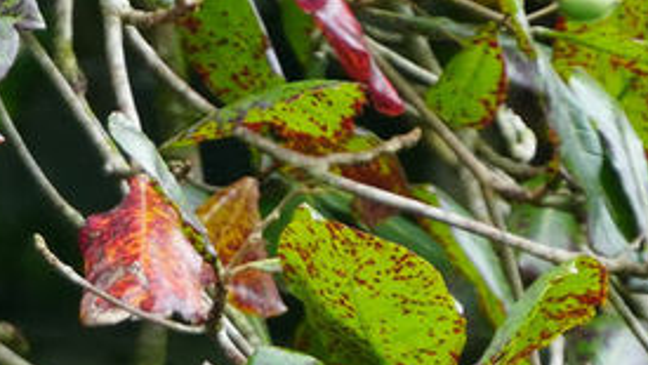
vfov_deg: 0.5
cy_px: 989
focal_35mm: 2434
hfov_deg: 0.9
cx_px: -73
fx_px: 41842
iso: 1600
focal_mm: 400
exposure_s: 1/500
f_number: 6.3
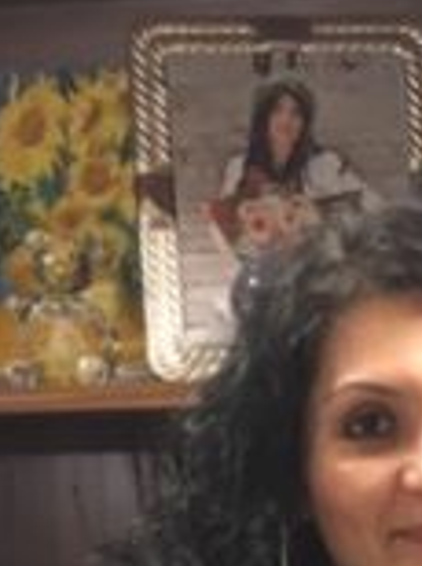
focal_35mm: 113
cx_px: 459
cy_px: 970
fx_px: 1842
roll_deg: +2.5
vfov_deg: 15.4
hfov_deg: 12.8
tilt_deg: -15.0
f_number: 2.2
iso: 200
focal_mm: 4.15
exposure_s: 1/25
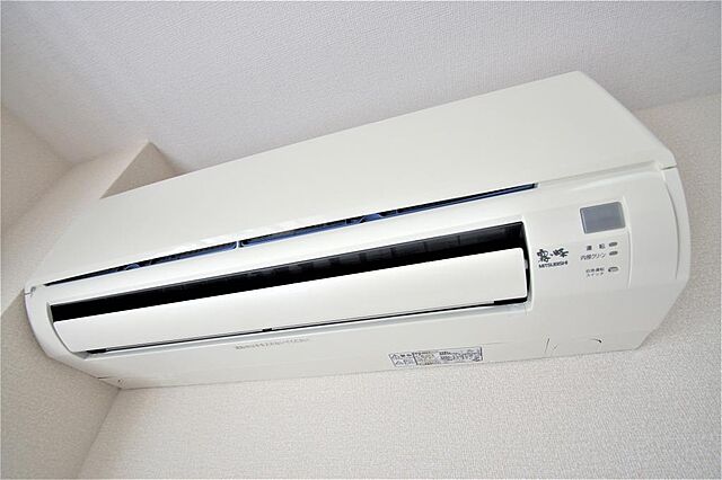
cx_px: 361
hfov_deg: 100.4
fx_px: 301
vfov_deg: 77.3
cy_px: 240
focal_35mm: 15
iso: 100
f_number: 5
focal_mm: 10
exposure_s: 1/60
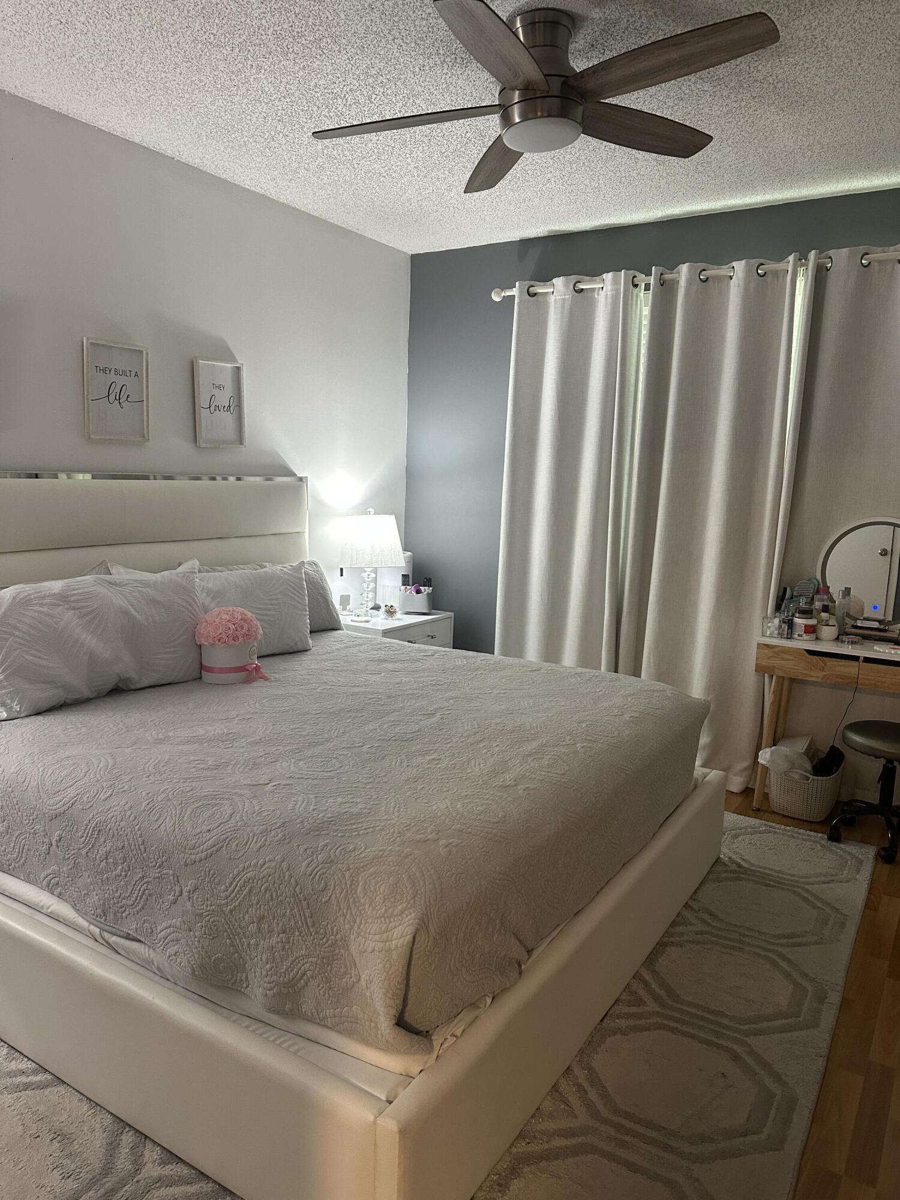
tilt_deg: -10.1
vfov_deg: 71.6
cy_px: 600
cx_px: 450
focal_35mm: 24
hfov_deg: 56.8
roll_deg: -2.8
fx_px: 832
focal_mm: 6.86
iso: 400
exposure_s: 1/60
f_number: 1.78
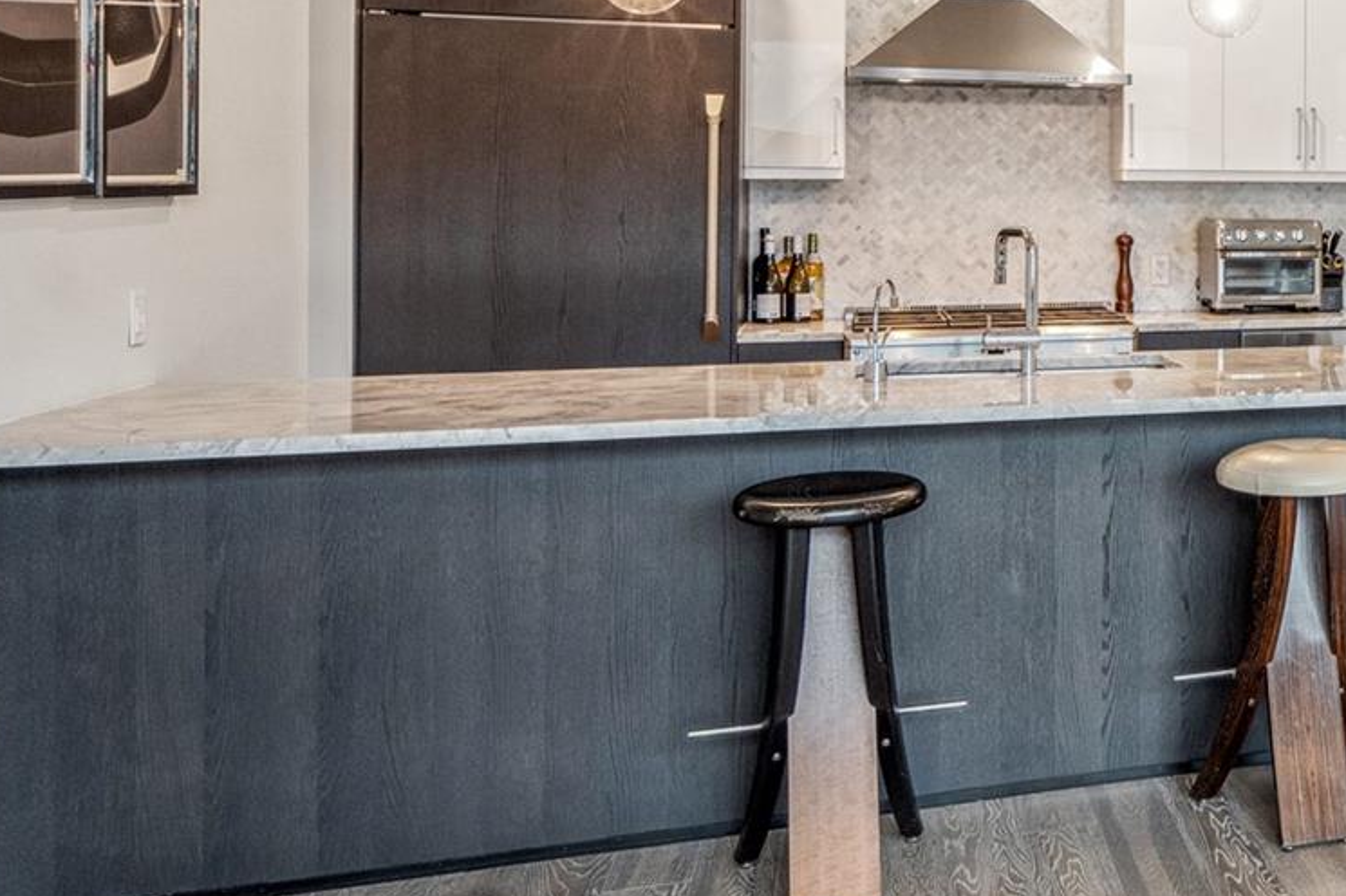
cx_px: 1595
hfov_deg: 35.5
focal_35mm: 44
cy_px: 158
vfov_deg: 29.7
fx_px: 1644
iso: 640
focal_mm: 16
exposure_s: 1/80
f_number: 6.3
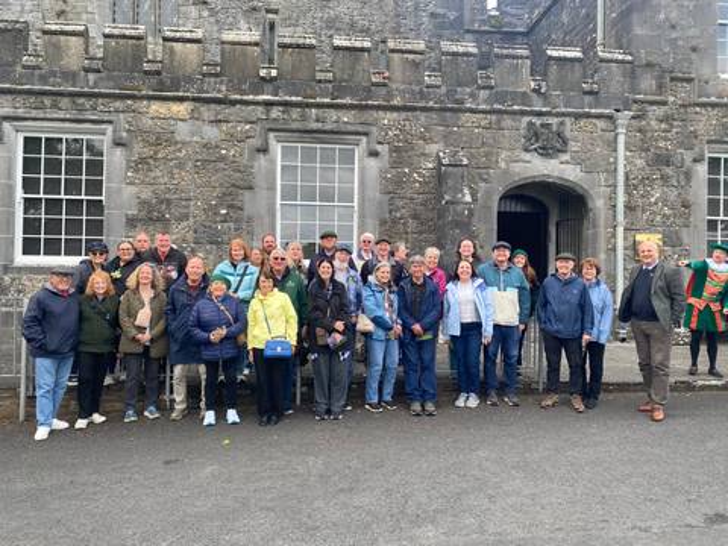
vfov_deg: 53.1
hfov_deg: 67.3
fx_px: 547
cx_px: 364
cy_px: 273
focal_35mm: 26
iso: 32
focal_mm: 4.25
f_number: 1.8
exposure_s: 1/216
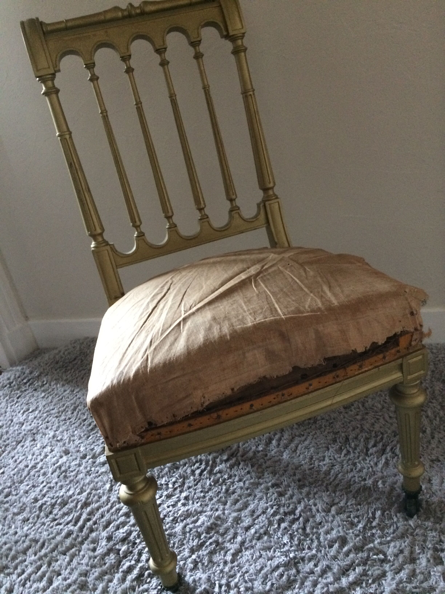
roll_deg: +12.0
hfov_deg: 48.2
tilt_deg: -26.0
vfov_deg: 61.7
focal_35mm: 29
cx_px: 222
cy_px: 297
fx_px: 497
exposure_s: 1/17
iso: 320
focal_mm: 4.15
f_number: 2.2
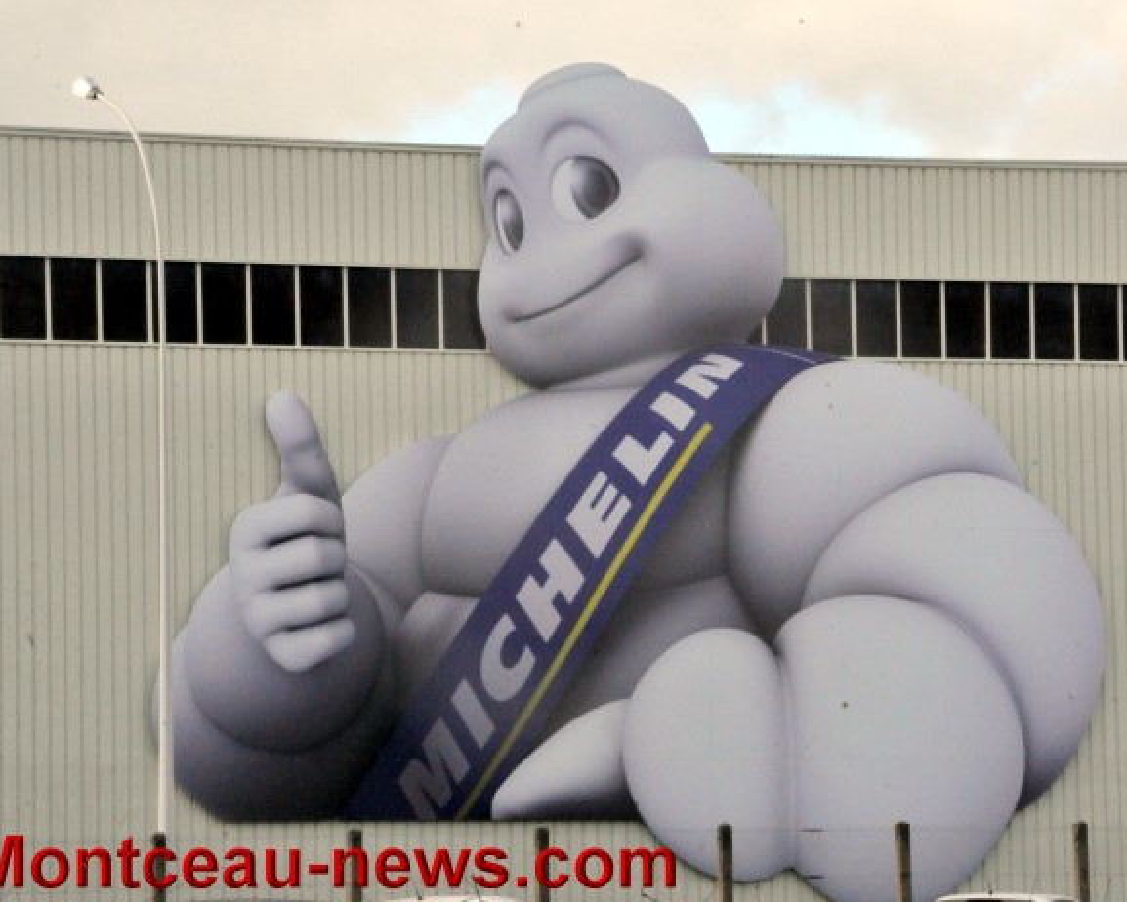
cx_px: 637
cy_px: 450
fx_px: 6373
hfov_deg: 10.1
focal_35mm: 191
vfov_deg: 8.1
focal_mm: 112
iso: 2800
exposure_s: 1/250
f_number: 36
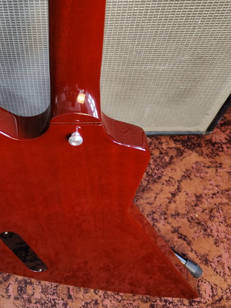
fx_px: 365
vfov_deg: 45.5
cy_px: 124
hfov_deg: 34.1
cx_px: 46
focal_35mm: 41
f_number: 1.8
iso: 500
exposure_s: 1/60
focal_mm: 5.59
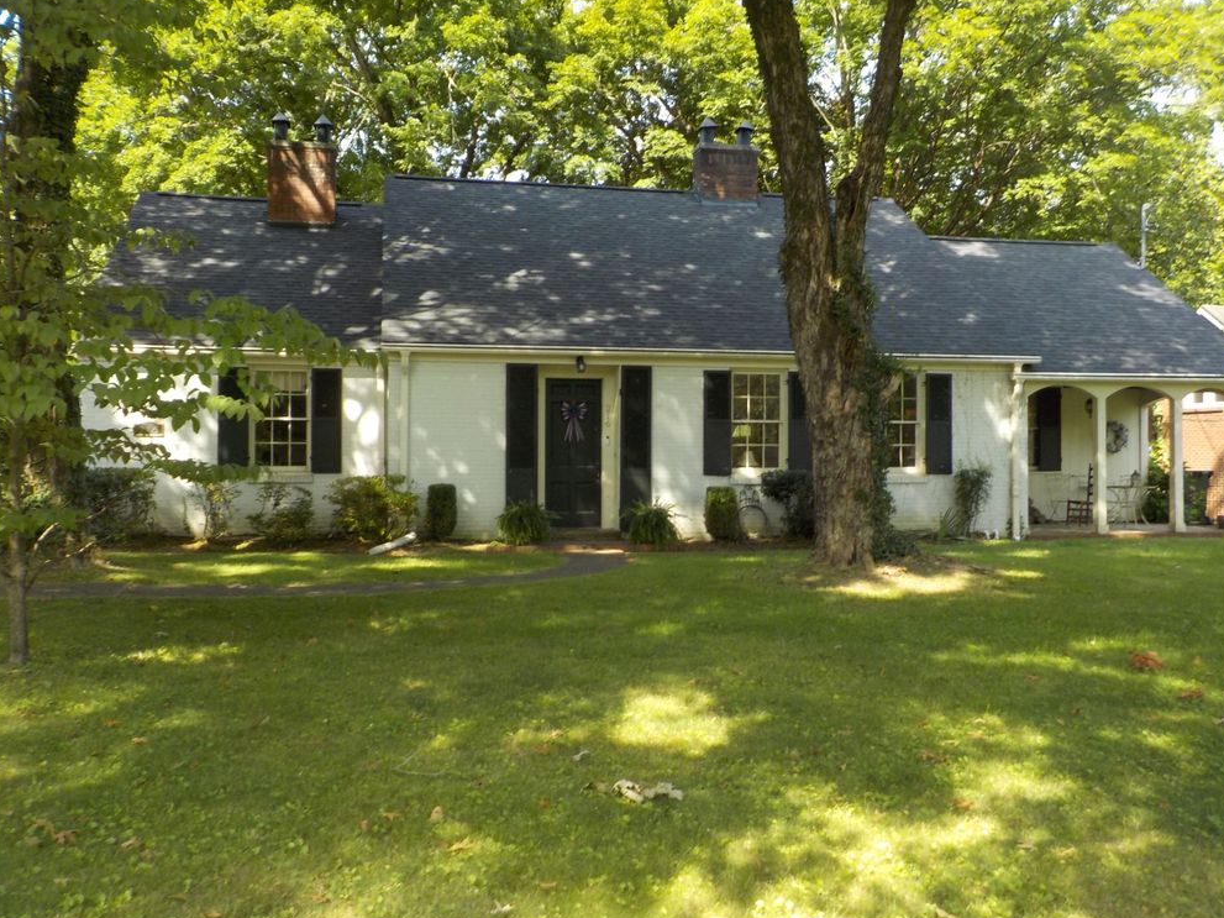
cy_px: 458
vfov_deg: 45.4
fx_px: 1096
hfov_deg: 58.3
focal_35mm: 31
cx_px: 629
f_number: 3.3
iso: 125
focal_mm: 4.1
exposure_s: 1/160
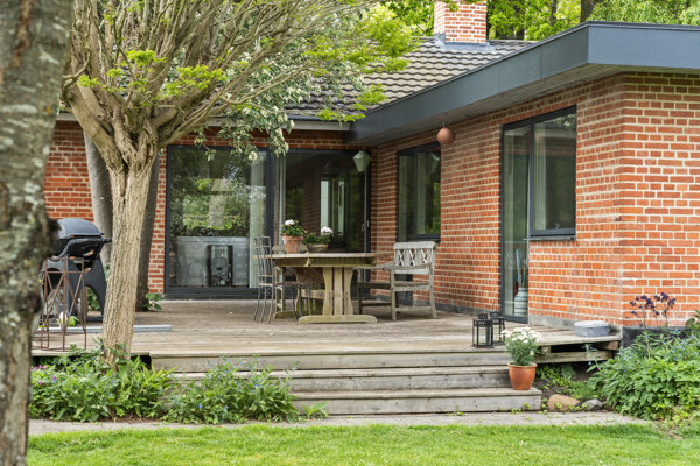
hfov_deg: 27.3
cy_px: 233
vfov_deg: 18.4
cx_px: 350
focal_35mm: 74
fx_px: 1439
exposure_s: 1/80
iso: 250
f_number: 8
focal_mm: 74
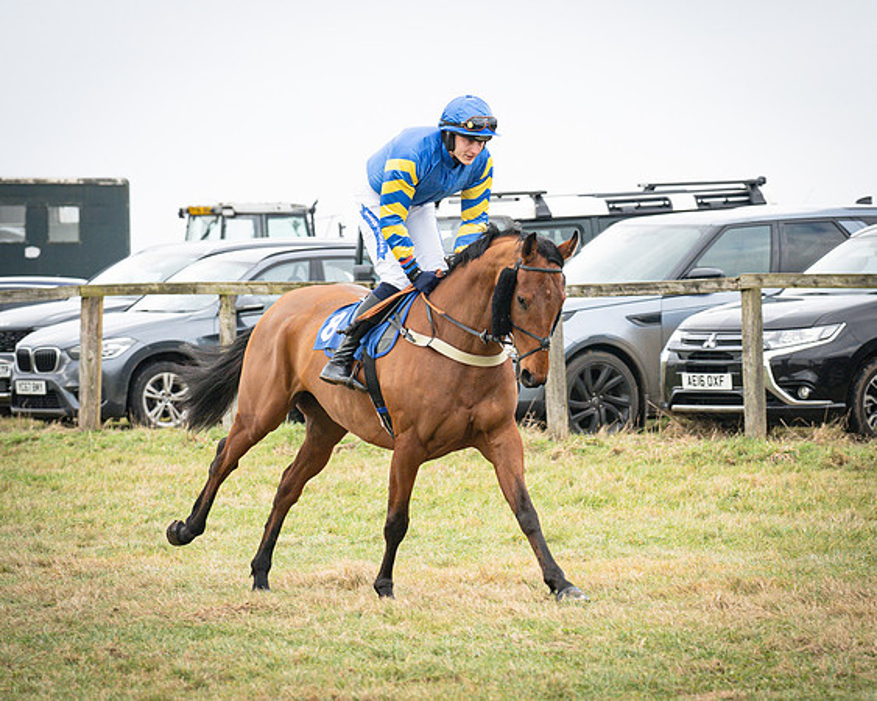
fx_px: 6133
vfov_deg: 6.5
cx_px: 465
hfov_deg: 8.2
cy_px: 351
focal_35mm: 236
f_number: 4.5
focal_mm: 135
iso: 500
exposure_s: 1/1000
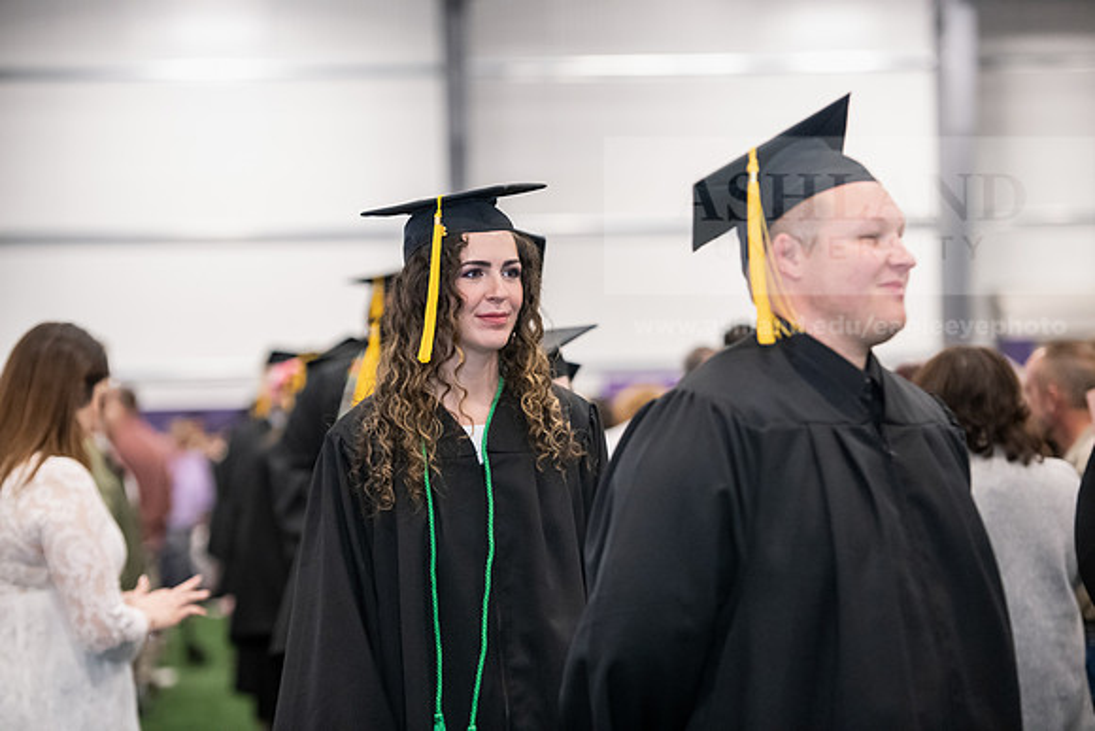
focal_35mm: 120
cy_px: 366
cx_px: 548
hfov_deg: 17.1
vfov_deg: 11.4
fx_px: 3651
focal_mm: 120
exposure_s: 1/200
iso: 3200
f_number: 3.2
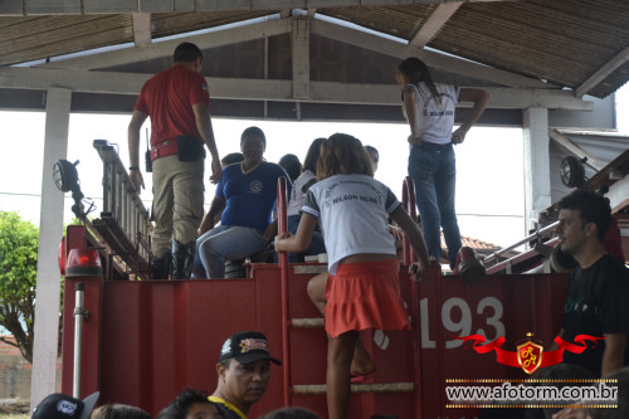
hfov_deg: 28.1
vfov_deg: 18.9
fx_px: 1258
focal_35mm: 72
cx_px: 314
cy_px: 210
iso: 125
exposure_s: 1/125
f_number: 5.6
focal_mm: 48
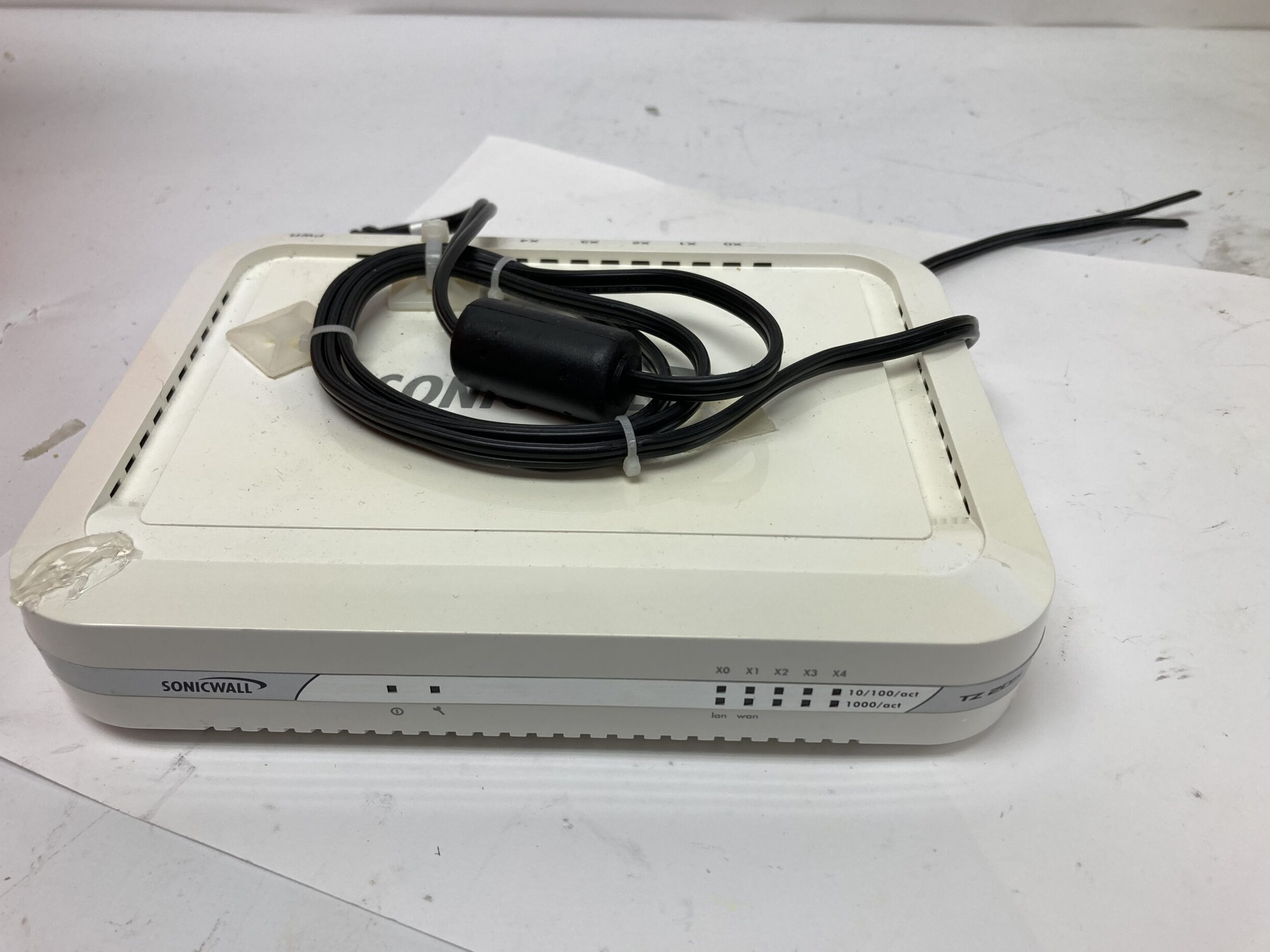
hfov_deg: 61.7
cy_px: 468
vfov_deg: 48.2
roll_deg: -0.1
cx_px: 627
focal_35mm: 29
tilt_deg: -36.8
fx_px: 1064
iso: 32
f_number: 1.8
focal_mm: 3.99
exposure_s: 1/120
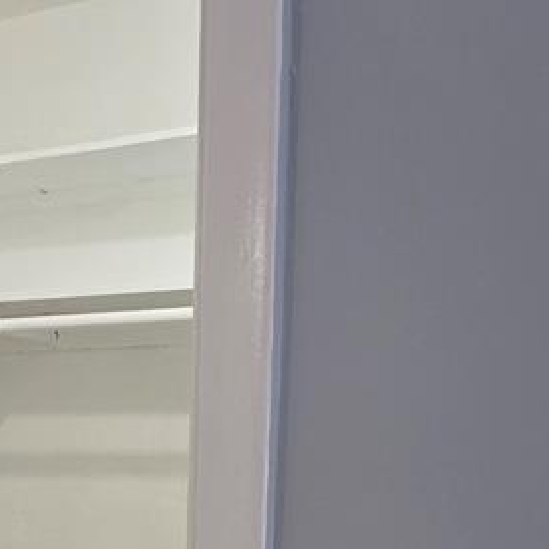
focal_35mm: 50
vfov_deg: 30.7
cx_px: 32
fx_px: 897
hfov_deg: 32.0
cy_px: 589
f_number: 1.9
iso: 200
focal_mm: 2.2
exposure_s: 1/120
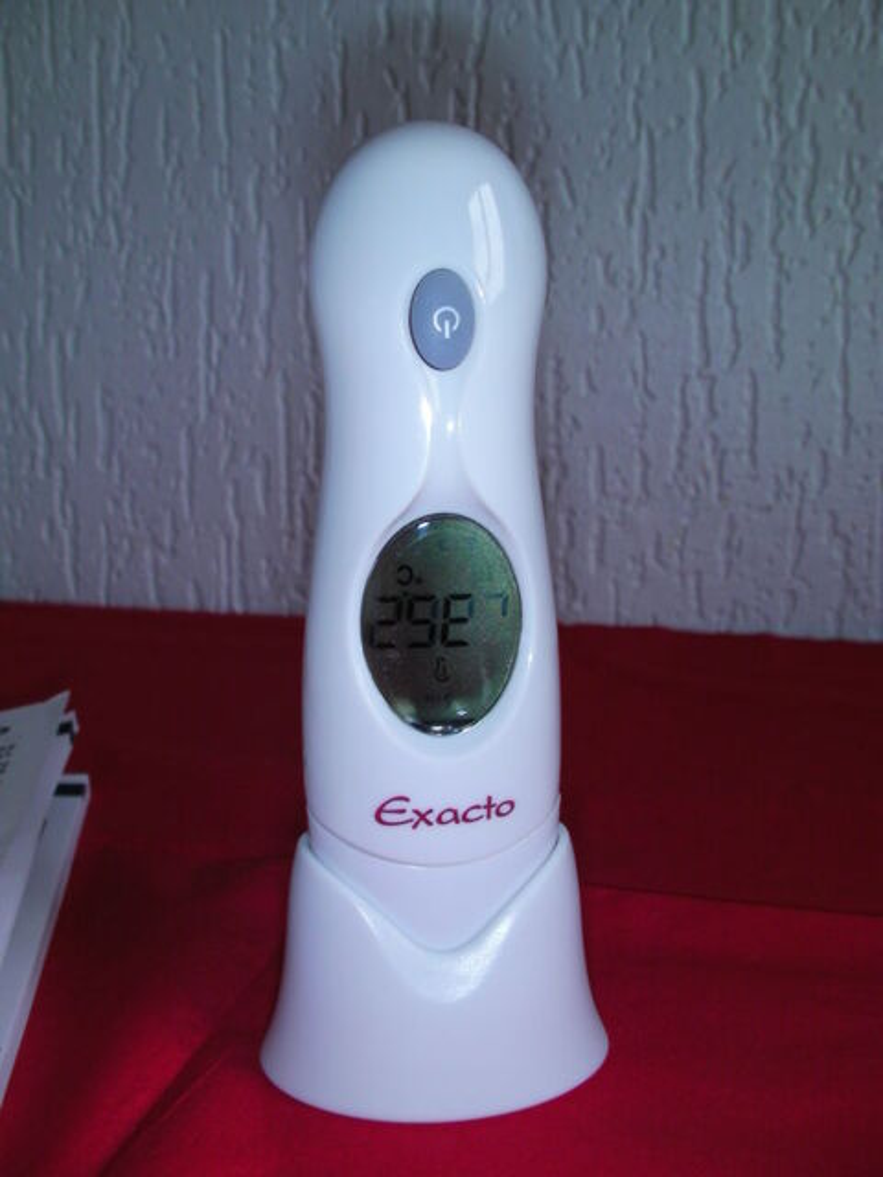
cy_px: 588
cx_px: 442
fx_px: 1292
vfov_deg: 49.0
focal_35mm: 38
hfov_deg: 37.7
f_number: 5.6
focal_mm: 6.3
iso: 71
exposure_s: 1/30
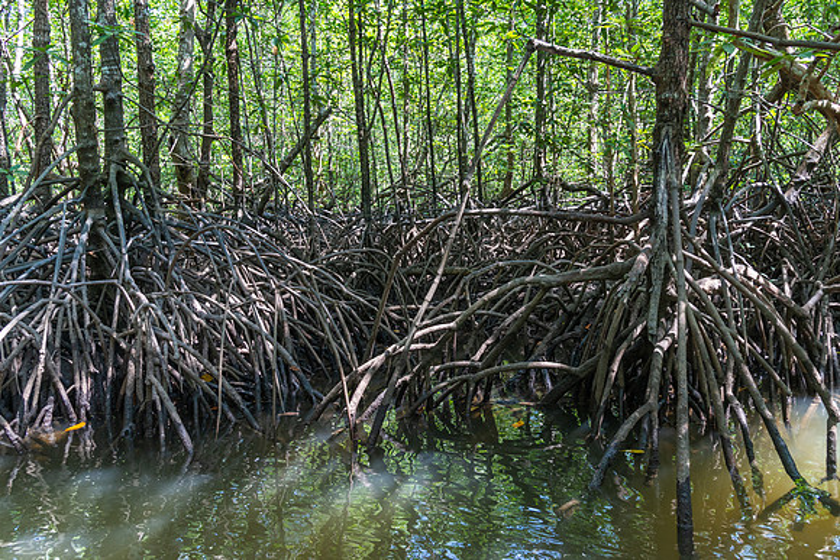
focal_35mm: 28
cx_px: 455
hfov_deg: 66.1
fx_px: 644
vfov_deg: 46.9
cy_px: 238
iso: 800
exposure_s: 1/90
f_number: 6.7
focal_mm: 24
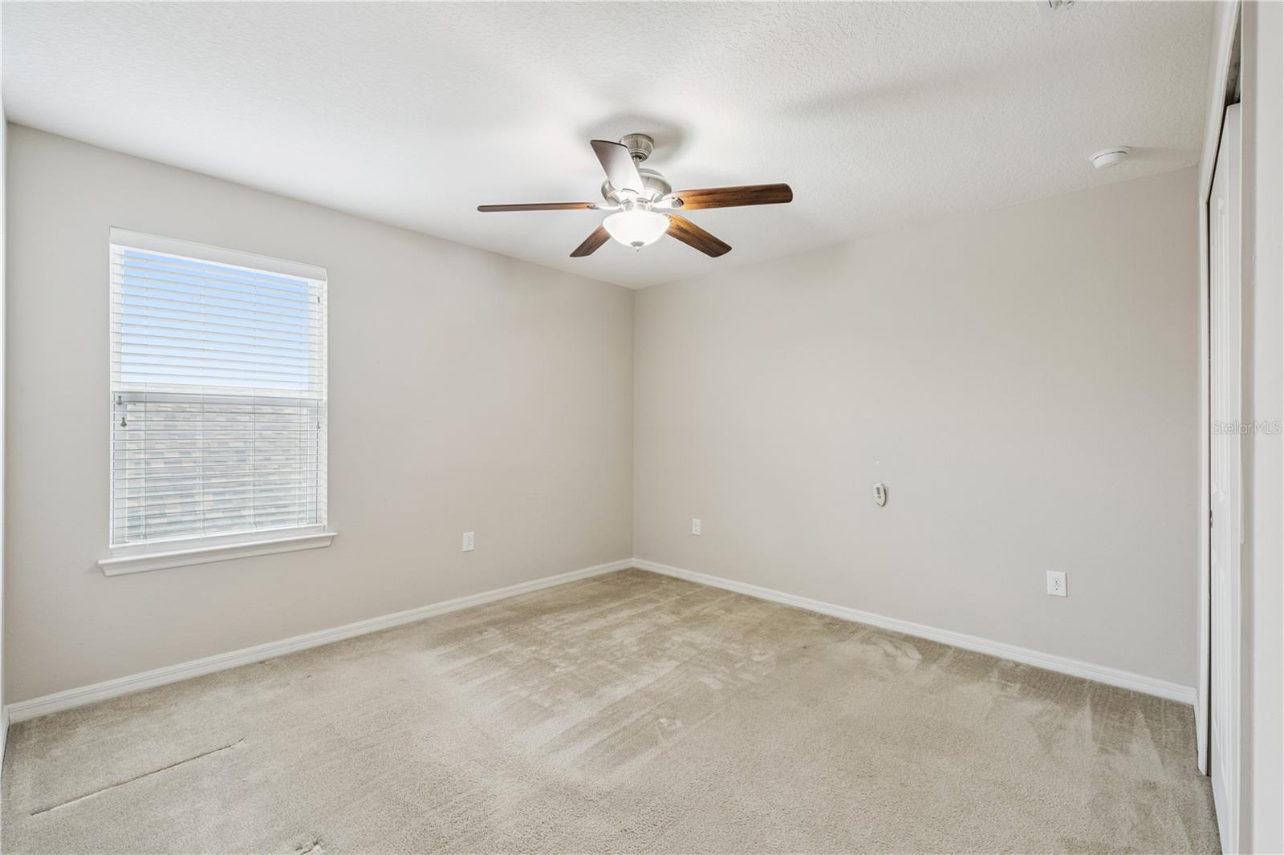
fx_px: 571
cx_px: 642
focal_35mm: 16
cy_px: 428
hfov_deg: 96.7
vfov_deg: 73.7
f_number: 5.6
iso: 320
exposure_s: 1/15
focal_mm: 10.4
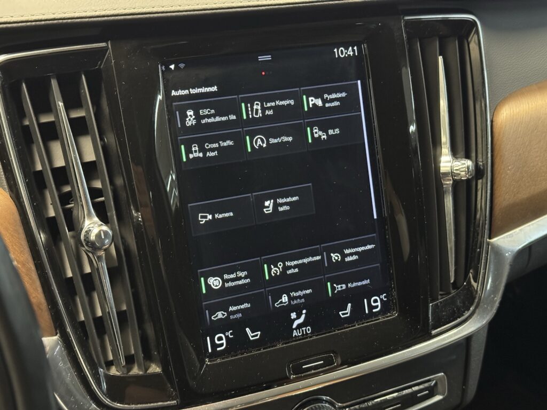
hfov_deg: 39.7
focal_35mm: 48
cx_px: 274
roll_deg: -1.6
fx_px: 758
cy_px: 205
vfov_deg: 30.3
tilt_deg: -26.2
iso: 800
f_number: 1.78
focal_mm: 6.76
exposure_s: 1/27
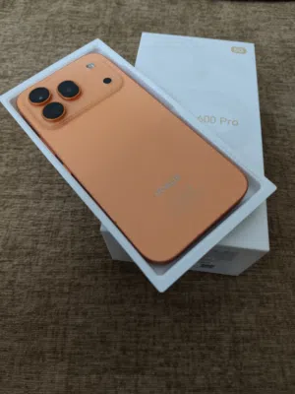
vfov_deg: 73.9
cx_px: 148
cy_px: 197
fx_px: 261
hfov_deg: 58.9
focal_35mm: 23
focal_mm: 6.62
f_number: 1.67
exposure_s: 1/33.3
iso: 800
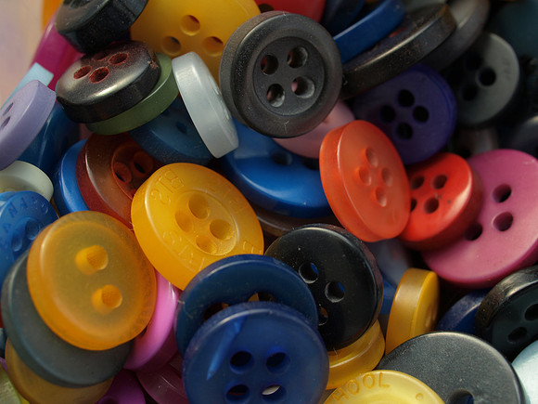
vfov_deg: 21.0
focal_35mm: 70
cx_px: 269
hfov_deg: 27.8
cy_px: 202
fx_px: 1088
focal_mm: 35
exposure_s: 1/13
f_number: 8
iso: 100
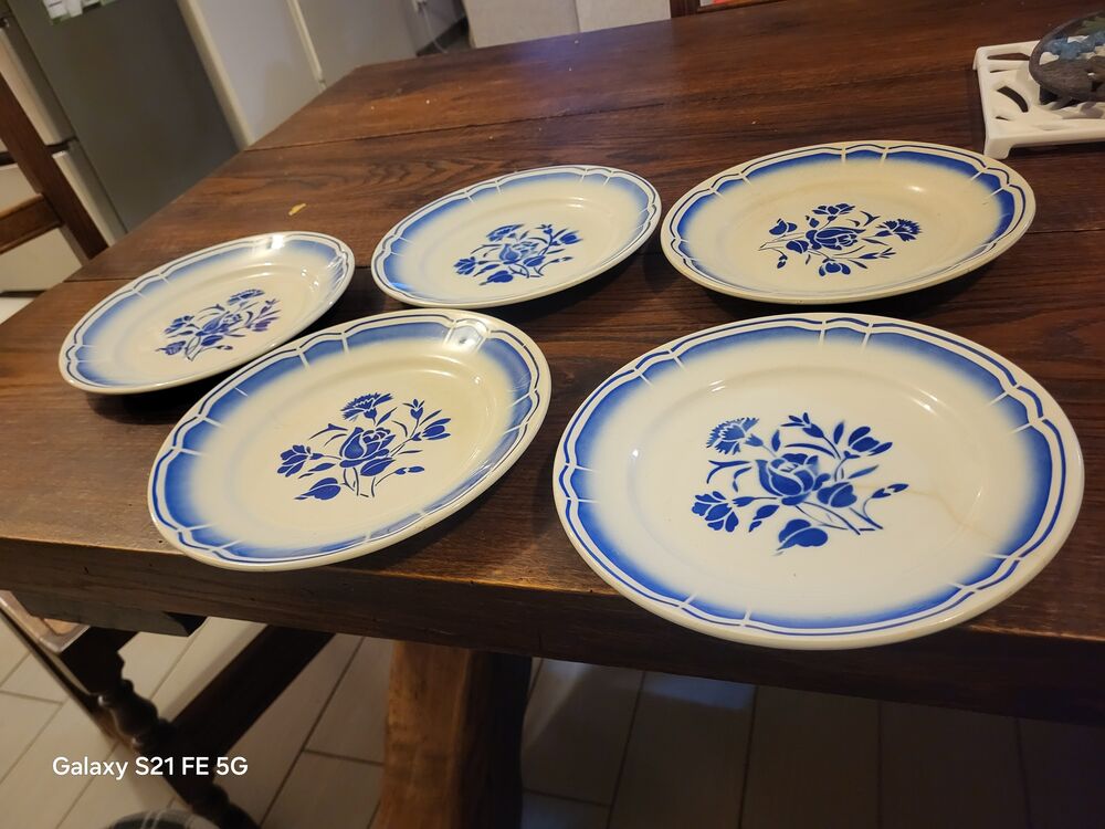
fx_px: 830
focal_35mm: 26
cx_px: 552
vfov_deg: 53.1
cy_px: 414
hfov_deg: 67.3
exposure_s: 1/50
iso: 640
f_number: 1.8
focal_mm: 5.4
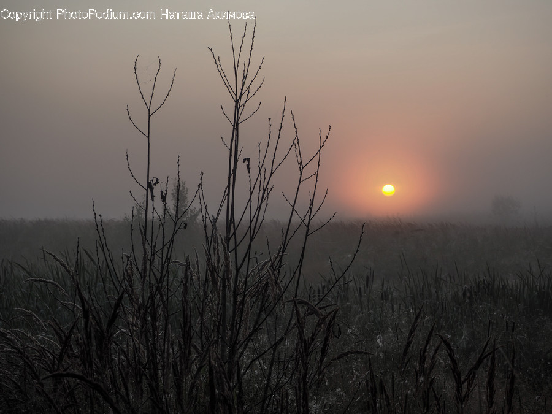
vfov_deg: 17.6
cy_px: 207
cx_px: 276
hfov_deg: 23.3
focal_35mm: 84
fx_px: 1339
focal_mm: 42
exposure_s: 1/160
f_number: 7.1
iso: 200
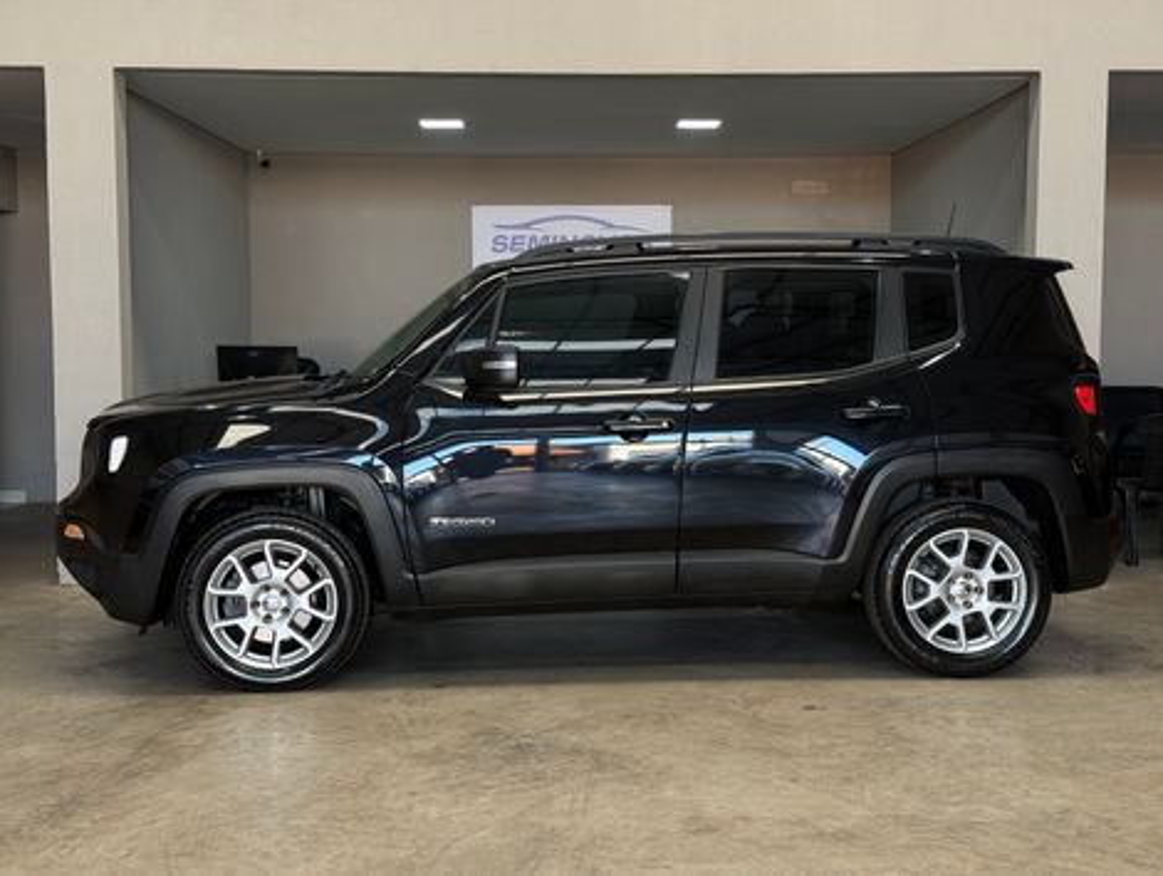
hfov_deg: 39.6
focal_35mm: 48
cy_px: 438
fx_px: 1615
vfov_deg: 30.3
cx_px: 582
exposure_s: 1/60
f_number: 1.78
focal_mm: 6.76
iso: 80
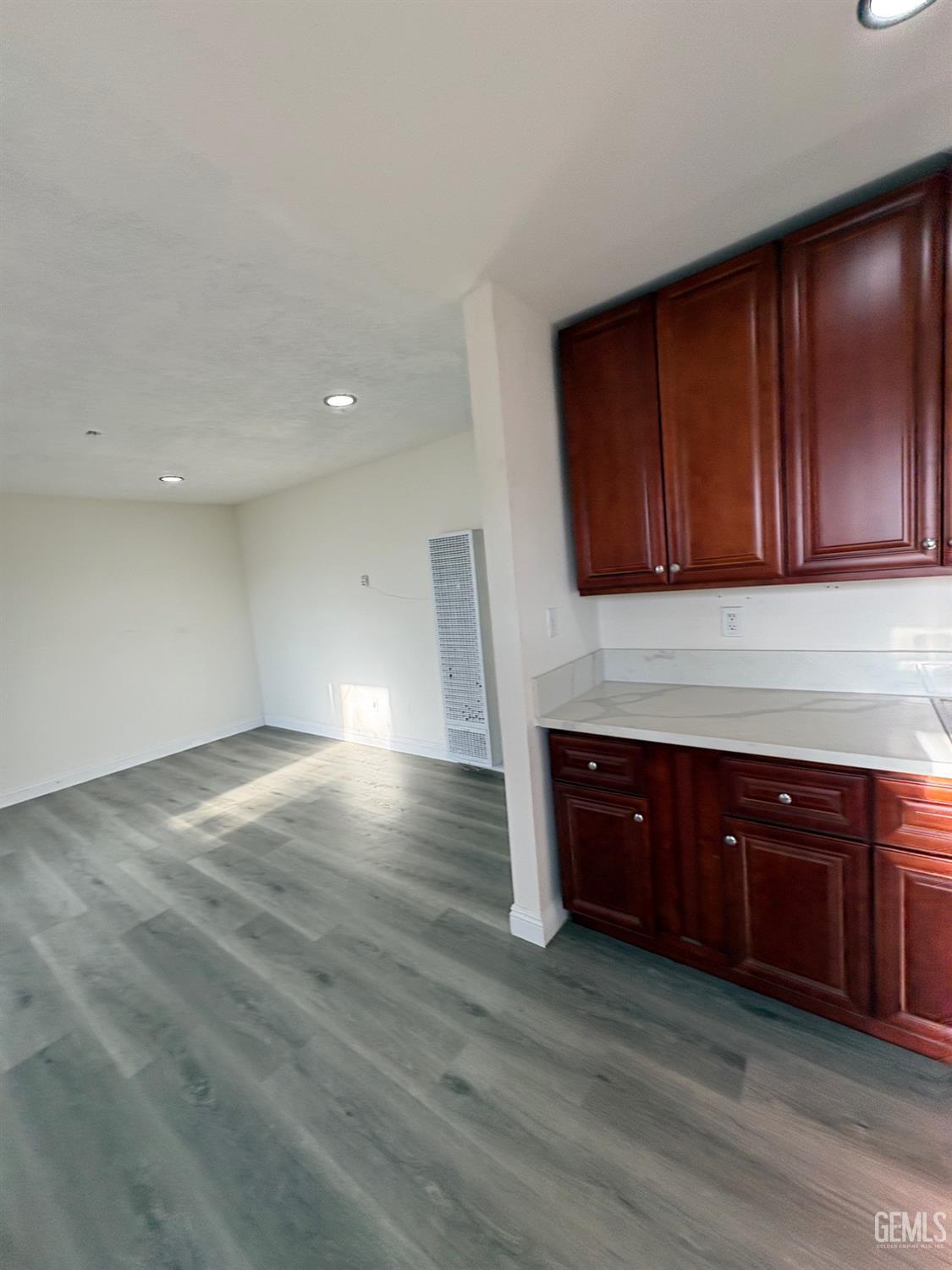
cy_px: 635
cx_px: 476
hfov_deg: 85.7
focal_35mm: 14
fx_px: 513
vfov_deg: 102.1
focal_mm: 2.22
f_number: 2.2
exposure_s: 1/130
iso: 80
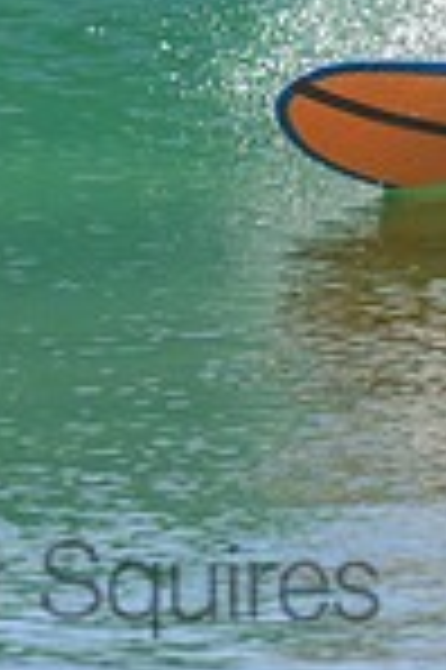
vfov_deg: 0.7
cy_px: -164
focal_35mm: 2809
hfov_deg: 0.5
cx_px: 32
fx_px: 52318
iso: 2200
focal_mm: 720
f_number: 11
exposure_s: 1/2000
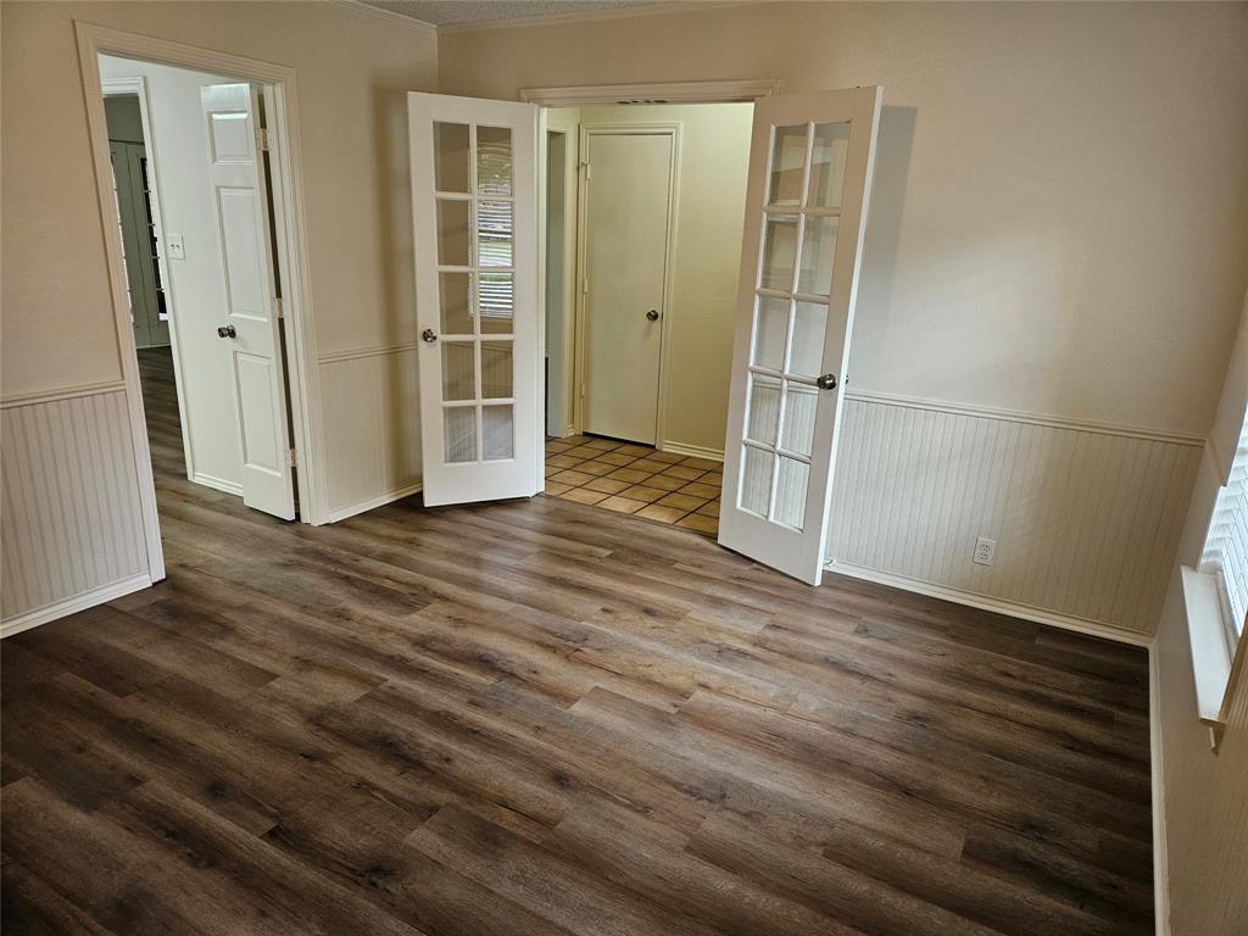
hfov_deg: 73.9
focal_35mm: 23
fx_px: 829
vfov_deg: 58.9
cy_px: 468
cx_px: 624
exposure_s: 1/120
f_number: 1.8
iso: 250
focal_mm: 5.4
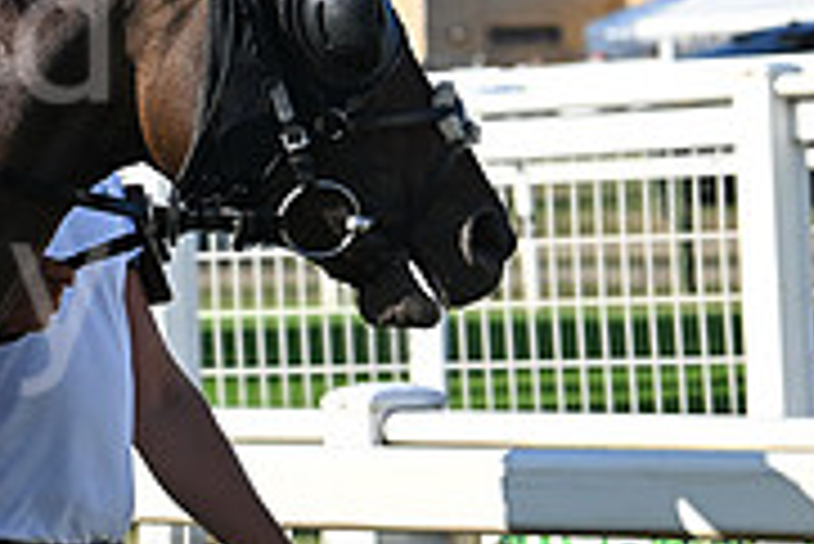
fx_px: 6675
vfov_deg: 4.7
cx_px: -463
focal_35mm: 295
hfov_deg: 6.9
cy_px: 70
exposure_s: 1/3200
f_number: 5.6
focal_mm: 92
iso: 800
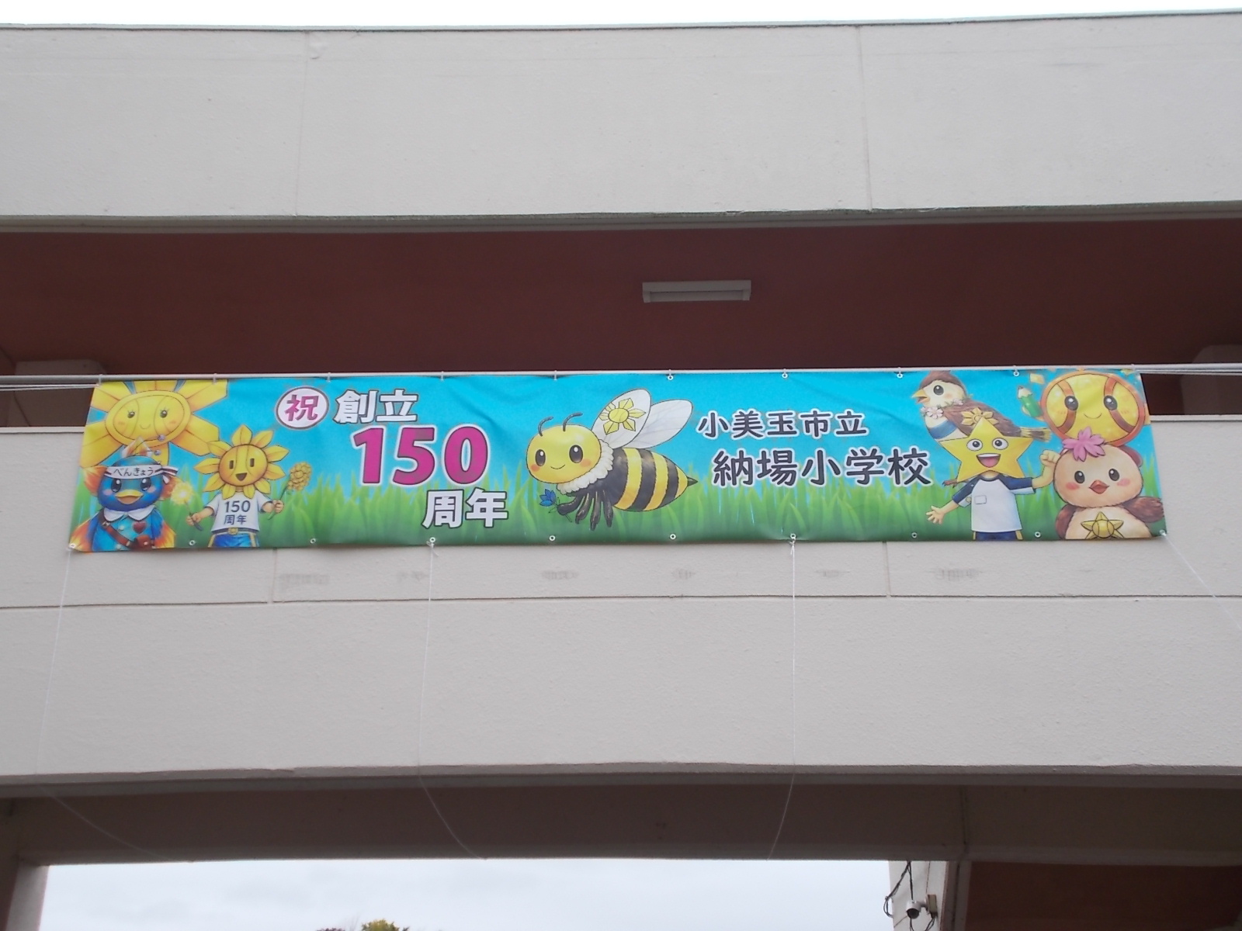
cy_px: 466
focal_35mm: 44
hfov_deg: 42.9
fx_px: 1579
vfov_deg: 32.9
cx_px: 621
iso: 80
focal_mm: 7.9
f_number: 4.2
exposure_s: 1/250
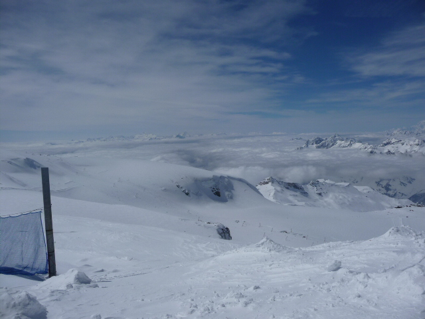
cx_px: 212
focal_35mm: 28
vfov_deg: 49.7
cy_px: 160
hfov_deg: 63.4
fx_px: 344
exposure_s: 1/1600
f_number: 8
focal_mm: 4.7
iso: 100
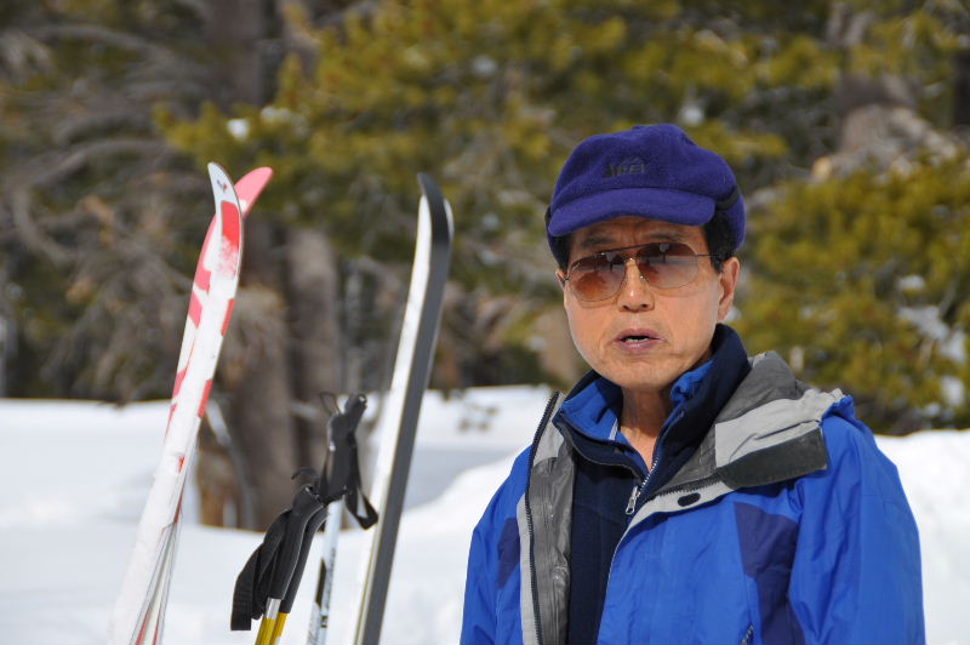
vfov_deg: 7.3
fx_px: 5048
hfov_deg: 11.0
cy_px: 322
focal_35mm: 188
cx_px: 485
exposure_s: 1/800
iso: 200
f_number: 7.1
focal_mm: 125
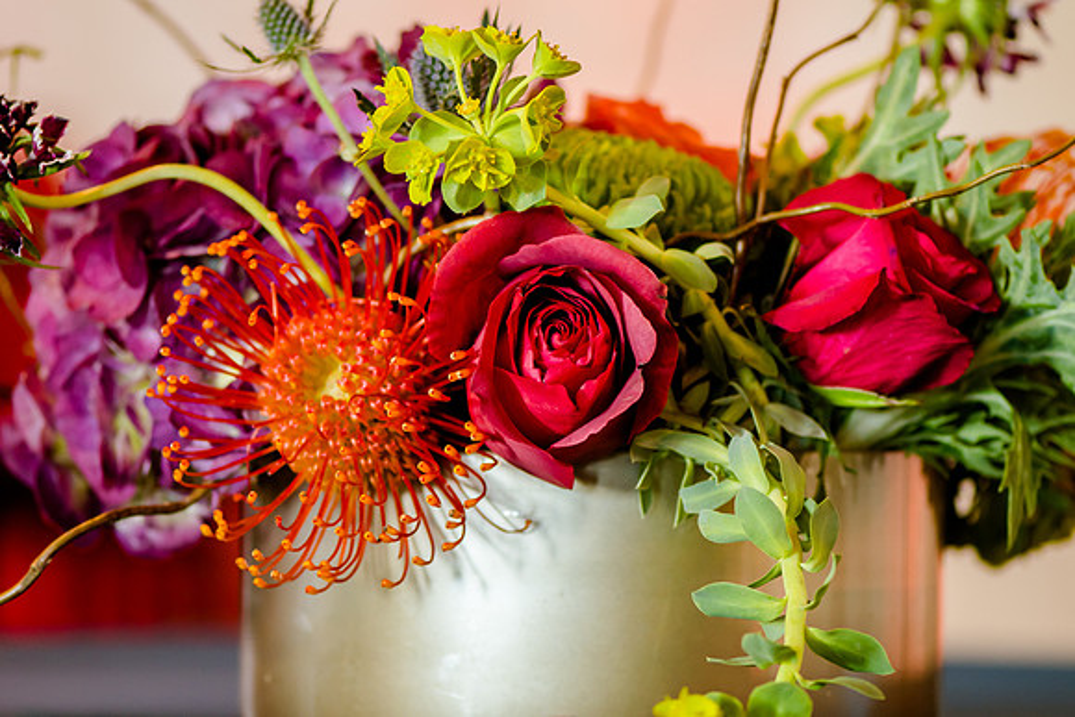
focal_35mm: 173
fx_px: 5162
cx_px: 536
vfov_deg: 7.9
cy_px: 359
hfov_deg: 11.9
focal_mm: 105
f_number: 3
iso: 500
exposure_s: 1/60
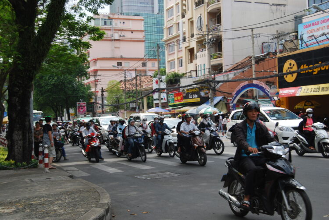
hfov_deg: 37.8
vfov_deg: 25.8
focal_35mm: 52
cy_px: 110
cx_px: 164
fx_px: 480
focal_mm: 35
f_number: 6.3
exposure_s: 1/160
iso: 100
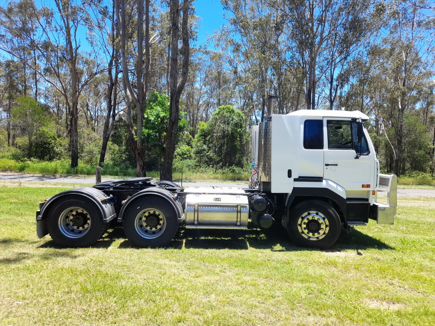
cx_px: 218
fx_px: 314
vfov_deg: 54.9
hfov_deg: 69.4
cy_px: 163
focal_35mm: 25
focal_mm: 4.6
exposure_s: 1/279
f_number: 2
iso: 20
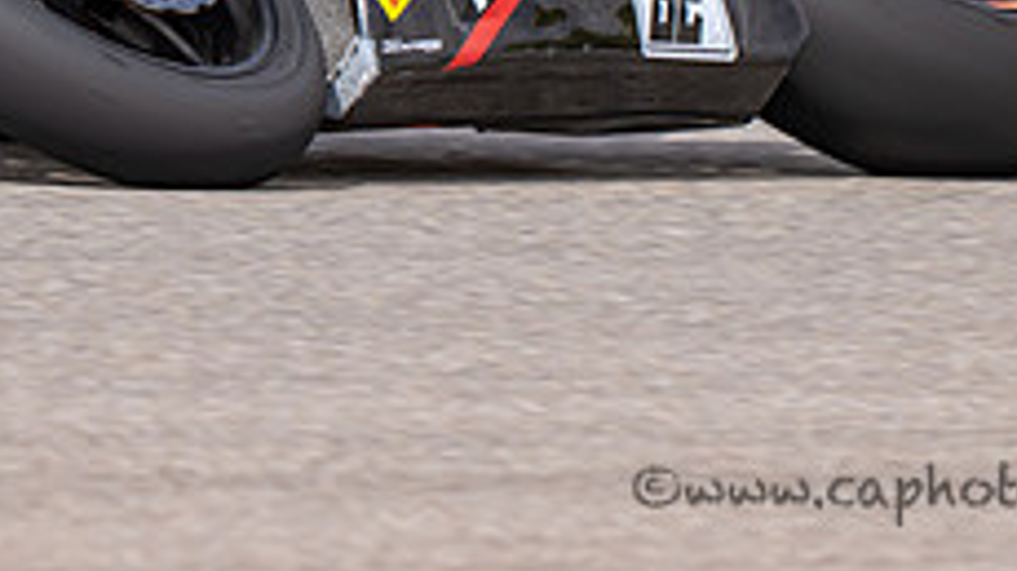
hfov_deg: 1.5
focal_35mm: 1432
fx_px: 38590
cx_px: 193
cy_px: -166
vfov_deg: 0.8
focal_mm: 480
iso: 560
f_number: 11
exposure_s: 1/800
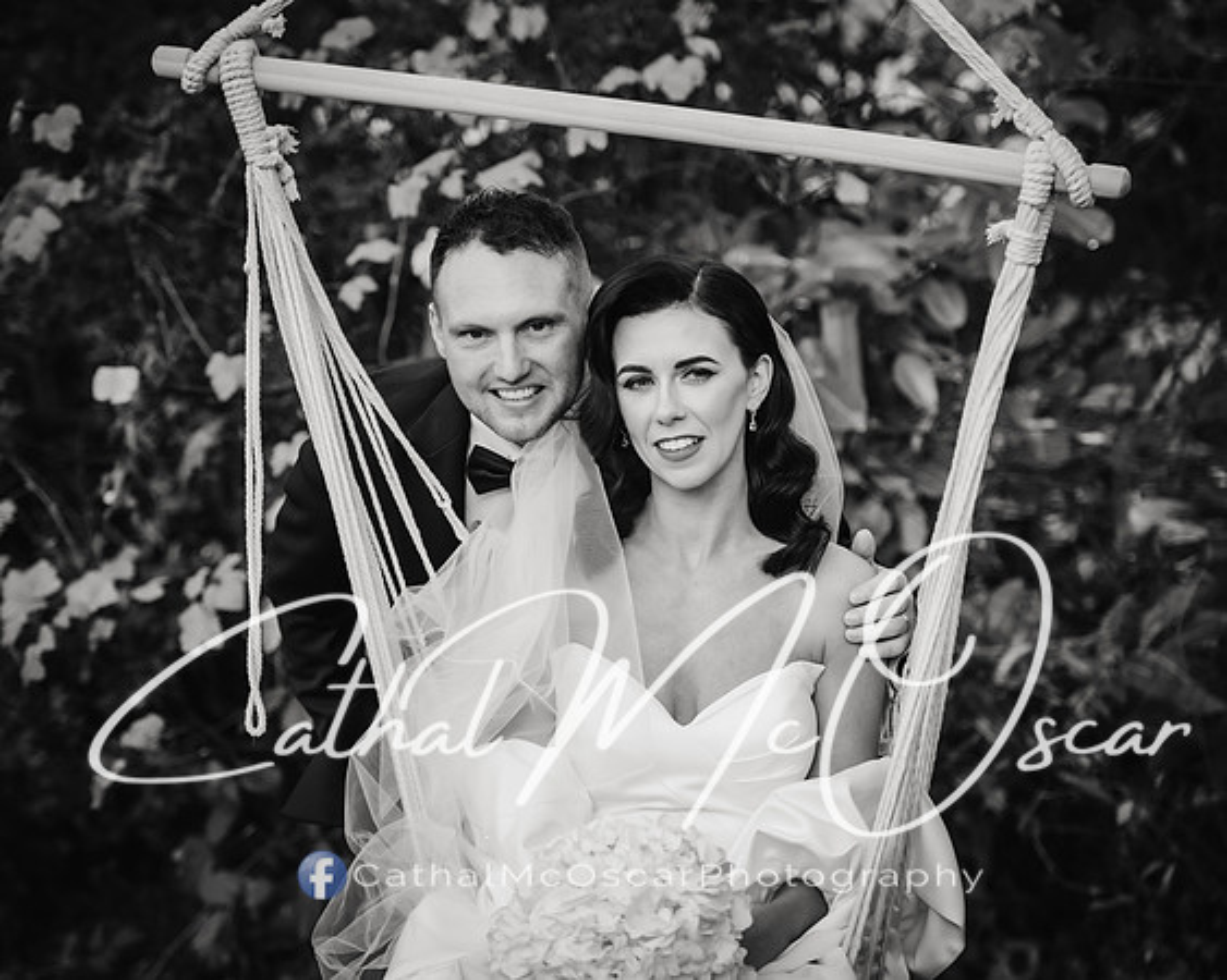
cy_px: 490
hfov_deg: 14.0
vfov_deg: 11.2
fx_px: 4988
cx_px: 602
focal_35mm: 137
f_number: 2.8
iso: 500
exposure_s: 1/200
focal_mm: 122
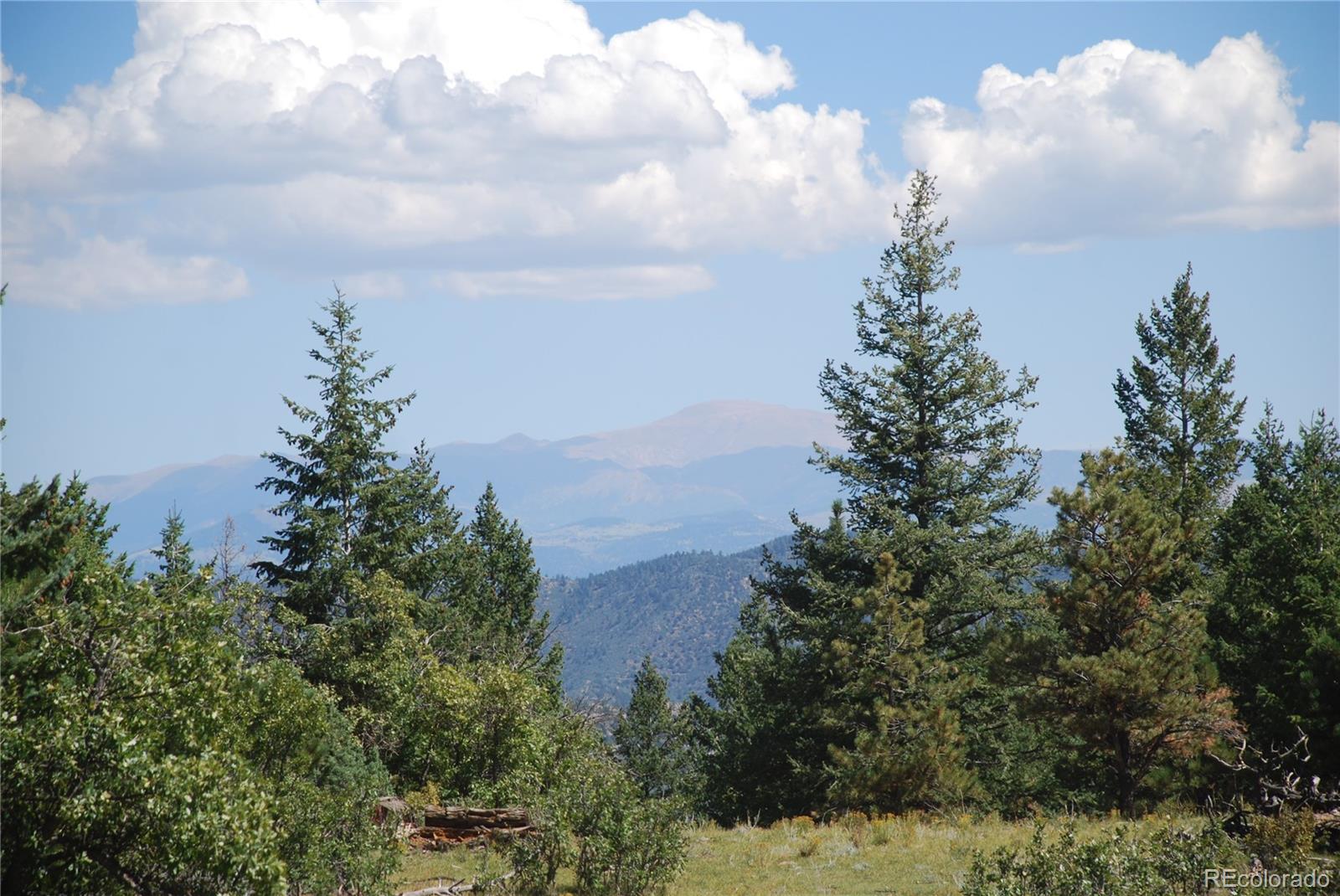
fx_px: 6259
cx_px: 670
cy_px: 448
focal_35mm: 168
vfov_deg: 8.2
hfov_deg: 12.2
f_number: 5.6
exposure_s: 1/500
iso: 160
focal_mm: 112
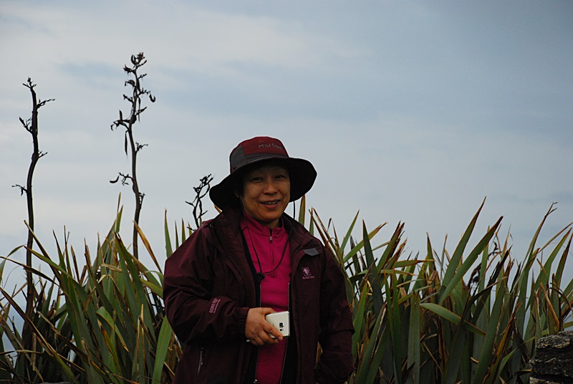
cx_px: 286
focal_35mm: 120
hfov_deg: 17.0
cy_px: 192
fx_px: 1913
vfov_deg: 11.5
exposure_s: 1/800
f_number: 5.6
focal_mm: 80
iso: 400
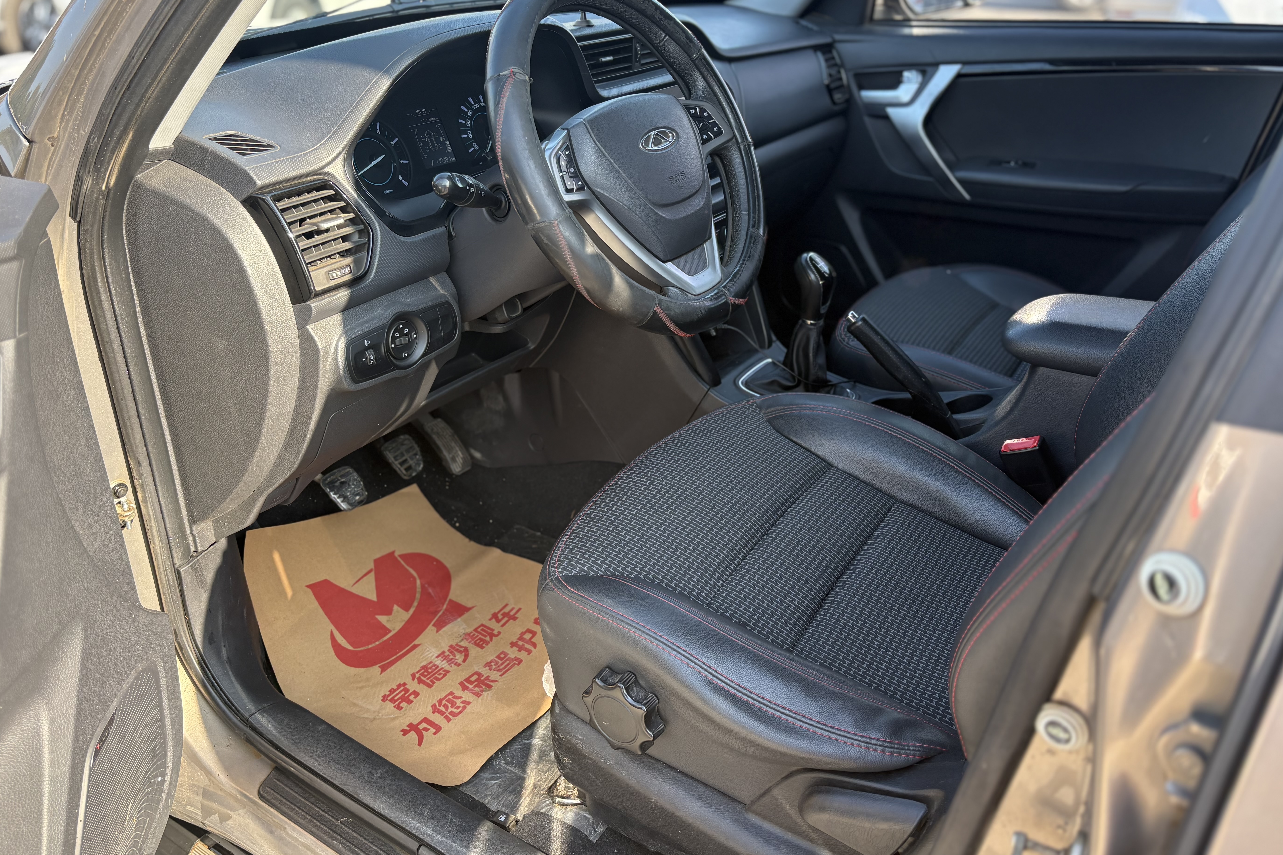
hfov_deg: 65.5
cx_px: 628
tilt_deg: -24.9
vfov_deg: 46.3
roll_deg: -1.3
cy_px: 370
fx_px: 998
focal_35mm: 28
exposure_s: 1/306
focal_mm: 5.96
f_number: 1.6
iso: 64
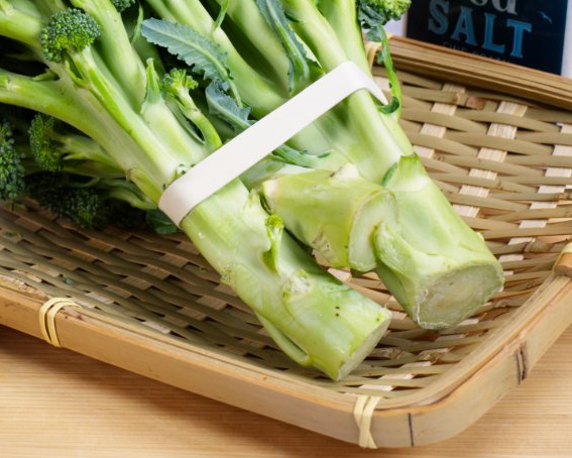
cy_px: 88
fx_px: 2252
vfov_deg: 11.6
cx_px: 58
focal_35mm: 133
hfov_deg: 14.3
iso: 100
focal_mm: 67
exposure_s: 1/4
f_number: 11
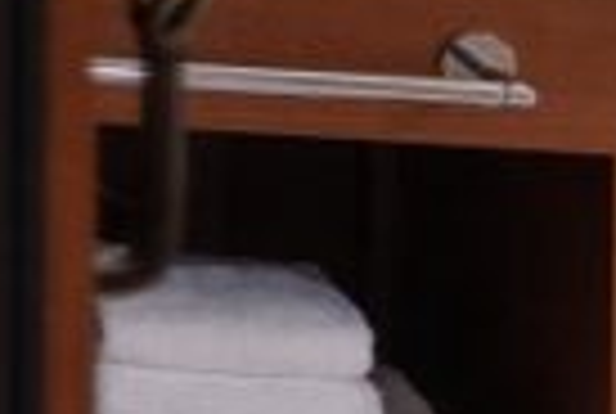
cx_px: -1659
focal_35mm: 209
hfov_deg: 7.6
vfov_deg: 6.0
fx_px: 3584
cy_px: -907
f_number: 9
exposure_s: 1/4
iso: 400
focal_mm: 28
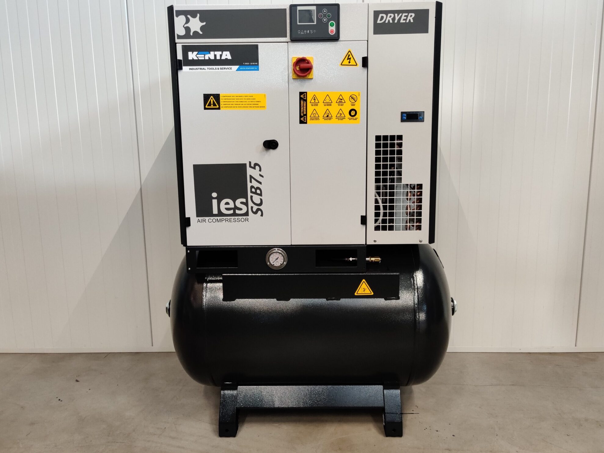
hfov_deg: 63.4
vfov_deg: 49.7
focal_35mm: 28
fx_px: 489
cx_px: 303
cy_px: 220
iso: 640
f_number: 1.65
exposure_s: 1/50
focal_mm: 4.75
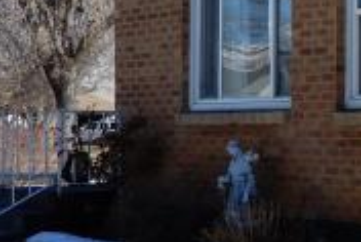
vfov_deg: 10.4
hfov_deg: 13.8
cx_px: 650
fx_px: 1326
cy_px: 121
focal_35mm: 132
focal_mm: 6.2
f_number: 4
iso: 80
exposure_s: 1/800
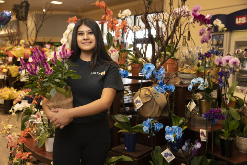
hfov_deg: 49.6
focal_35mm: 39
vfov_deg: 34.2
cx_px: 124
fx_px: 268
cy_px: 82
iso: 400
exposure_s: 1/25
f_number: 5
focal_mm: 39
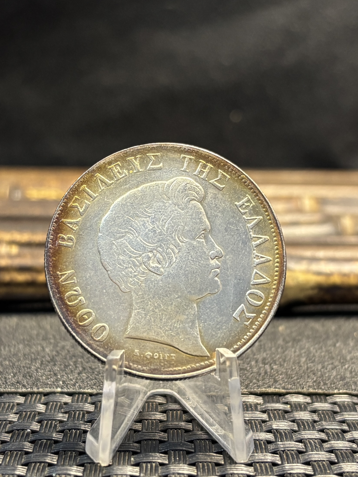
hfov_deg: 38.6
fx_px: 510
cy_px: 264
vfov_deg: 50.1
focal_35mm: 37
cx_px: 160
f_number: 1.6
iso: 200
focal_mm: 5.96
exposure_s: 1/60
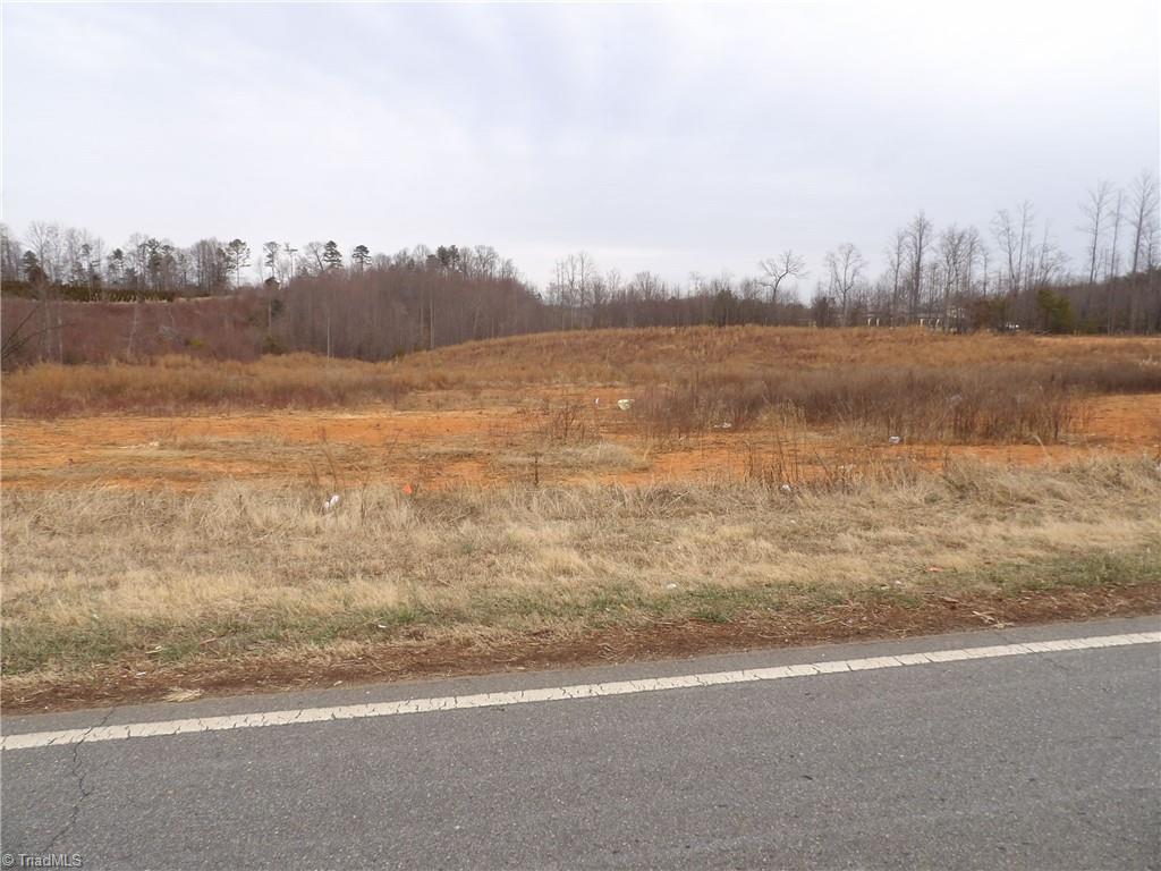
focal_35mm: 24
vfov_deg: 56.8
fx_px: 805
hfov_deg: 71.6
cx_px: 580
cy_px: 436
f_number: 3.2
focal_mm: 4.3
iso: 100
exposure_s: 1/530
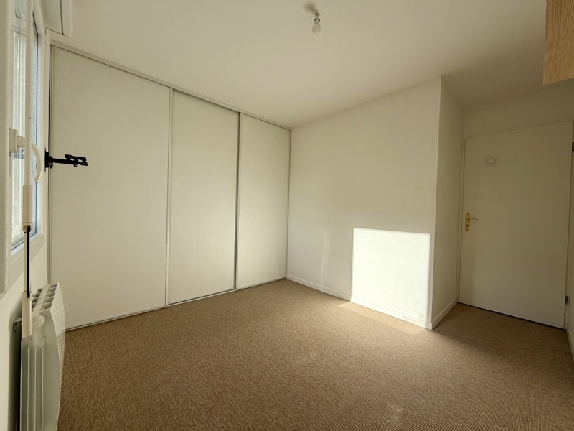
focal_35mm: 14
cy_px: 216
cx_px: 287
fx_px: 232
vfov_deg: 85.7
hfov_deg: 102.1
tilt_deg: +0.0
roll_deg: -0.5
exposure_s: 1/430
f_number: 2.2
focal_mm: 2.22
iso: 64
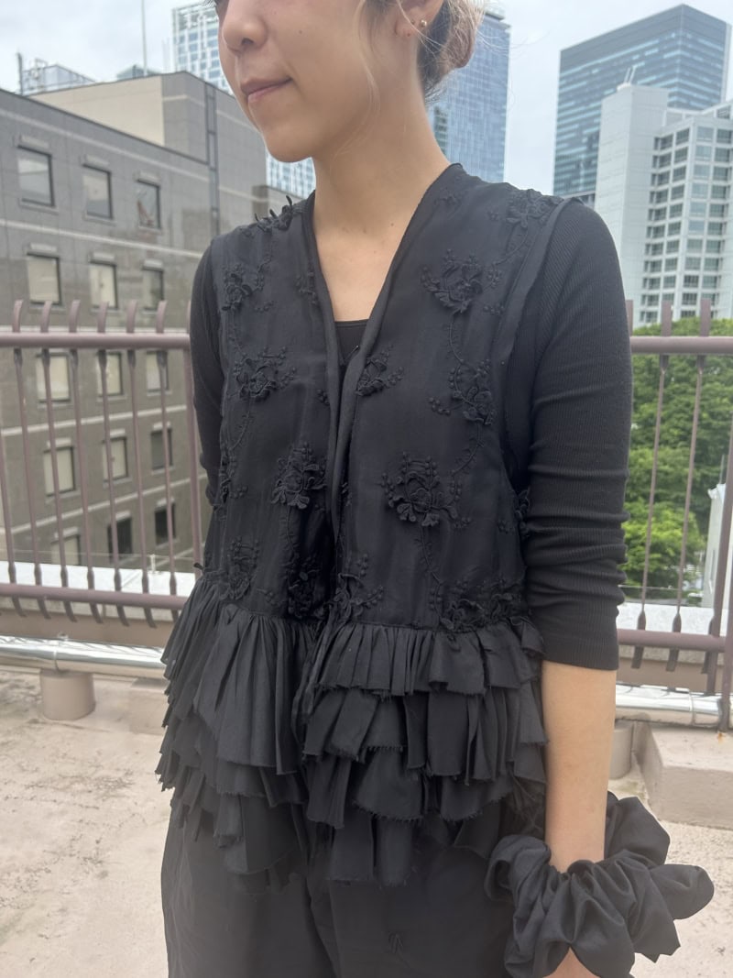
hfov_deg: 53.1
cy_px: 489
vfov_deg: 67.3
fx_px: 734
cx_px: 366
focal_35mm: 26
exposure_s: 1/2008
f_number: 1.5
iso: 50
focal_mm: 5.7
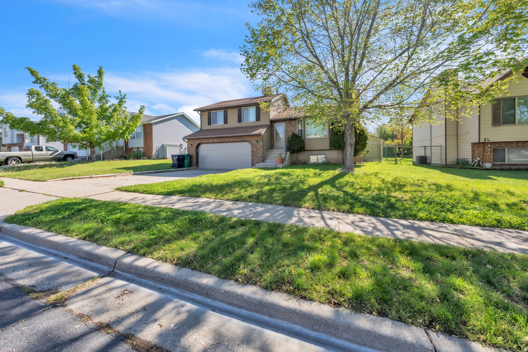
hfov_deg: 112.6
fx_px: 176
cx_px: 264
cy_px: 176
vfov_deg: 90.0
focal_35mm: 12
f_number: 7.1
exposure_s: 1/200
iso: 100
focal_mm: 12
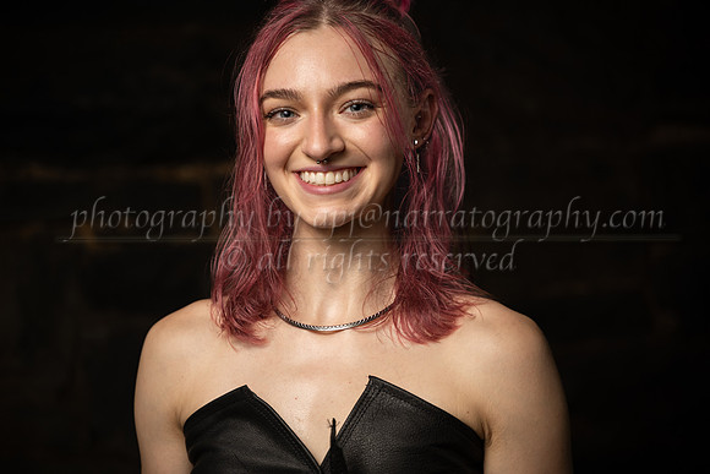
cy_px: 237
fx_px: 1479
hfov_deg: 27.0
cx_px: 355
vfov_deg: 18.2
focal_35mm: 75
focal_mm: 75
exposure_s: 1/400
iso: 400
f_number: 2.8
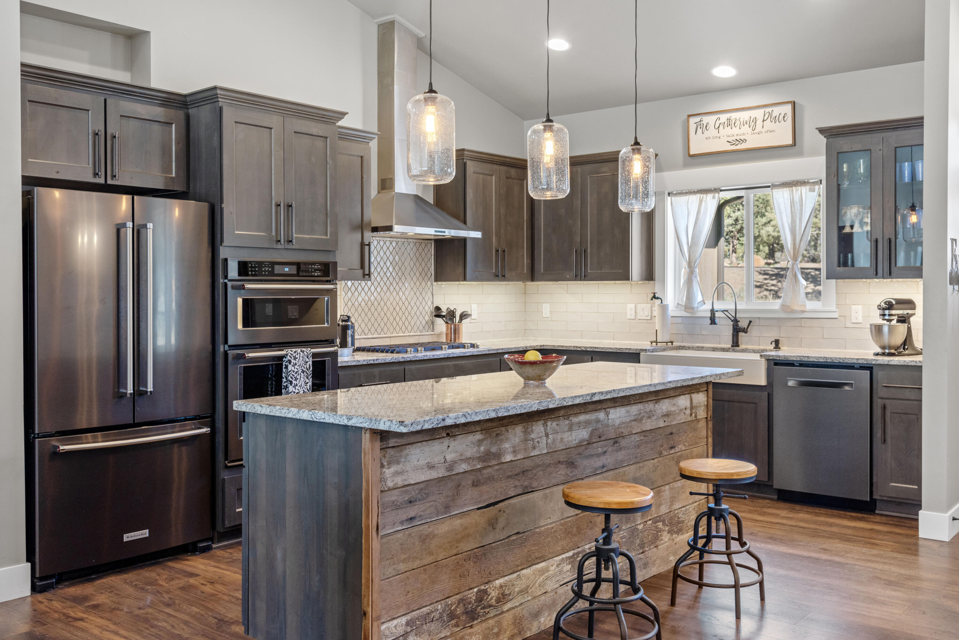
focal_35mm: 34
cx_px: 480
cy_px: 320
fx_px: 906
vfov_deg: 38.9
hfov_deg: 55.8
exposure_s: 1/8
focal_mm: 34
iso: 200
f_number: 8
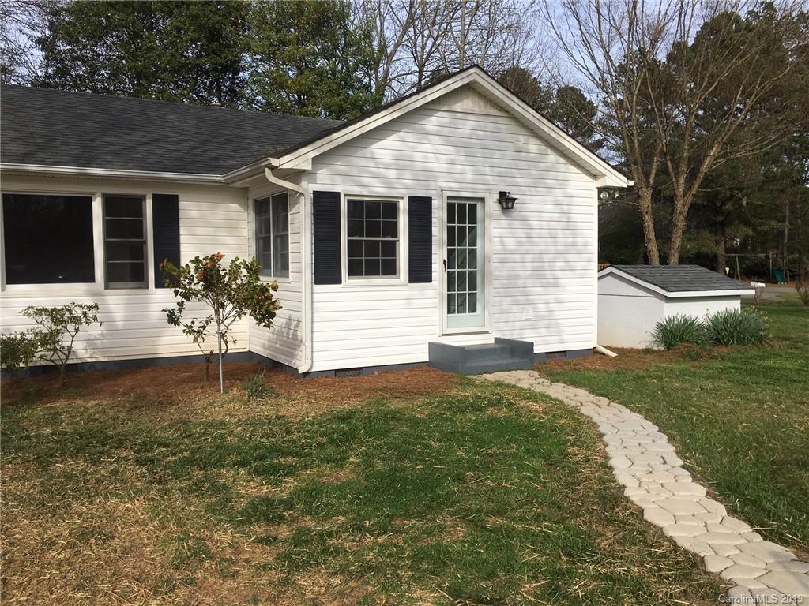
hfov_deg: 61.7
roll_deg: -0.2
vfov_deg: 48.2
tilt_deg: -1.5
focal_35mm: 29
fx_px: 678
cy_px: 303
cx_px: 404
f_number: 2.2
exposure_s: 1/1603
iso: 25
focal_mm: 4.15
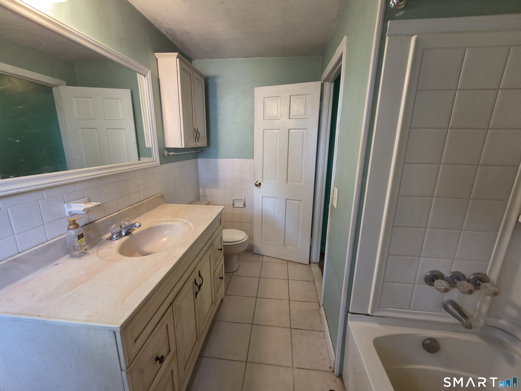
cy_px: 196
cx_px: 260
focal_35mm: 13
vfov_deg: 89.9
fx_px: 196
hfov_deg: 106.2
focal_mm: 2.2
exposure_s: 1/60
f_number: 2.2
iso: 500
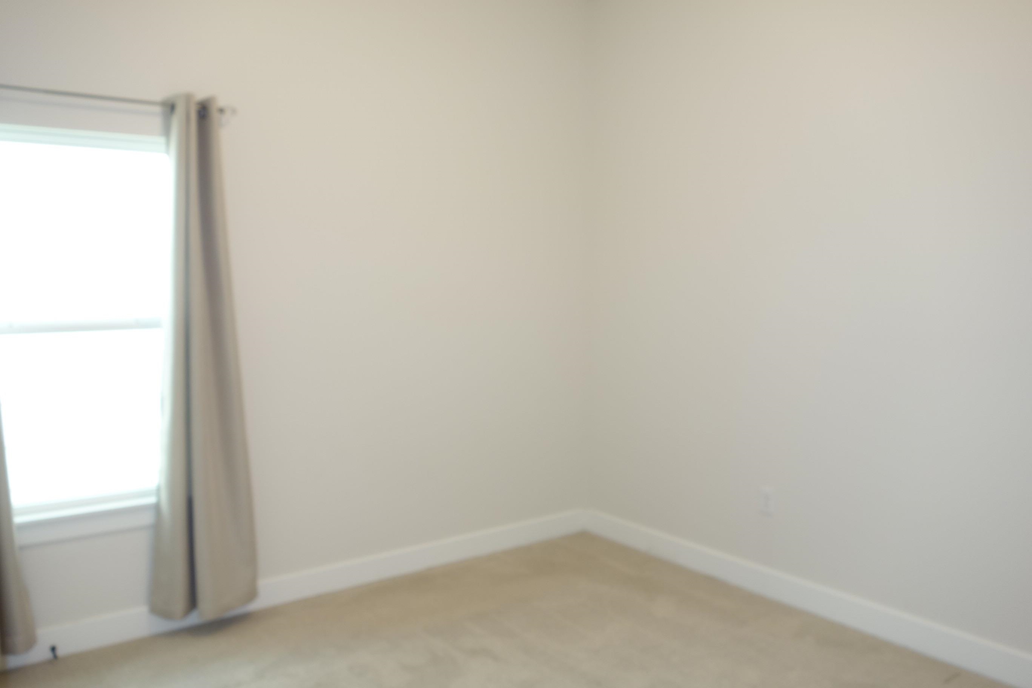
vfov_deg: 46.4
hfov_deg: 65.5
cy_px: 344
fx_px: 803
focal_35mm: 28
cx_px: 516
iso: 125
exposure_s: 1/6
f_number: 4
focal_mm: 10.4
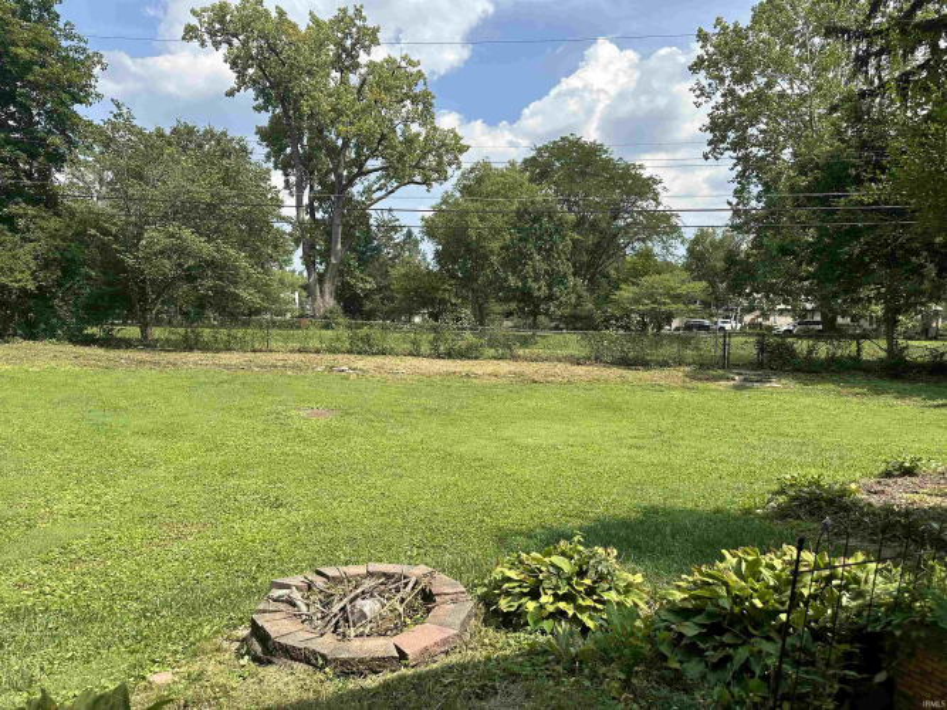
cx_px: 474
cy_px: 355
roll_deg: -1.7
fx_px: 656
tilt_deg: -2.9
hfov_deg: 71.6
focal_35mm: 24
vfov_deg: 56.8
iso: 80
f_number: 1.78
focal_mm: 6.86
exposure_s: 1/2809
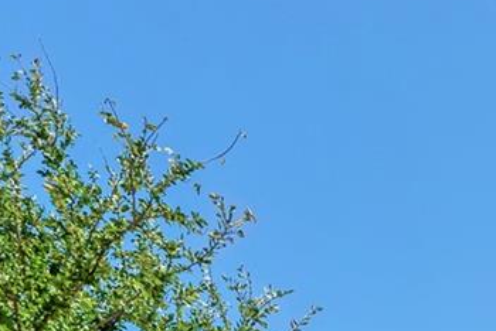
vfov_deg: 12.9
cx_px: 906
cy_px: 830
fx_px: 1048
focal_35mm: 76
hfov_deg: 19.5
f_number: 7.1
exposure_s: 1/1600
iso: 100
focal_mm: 13
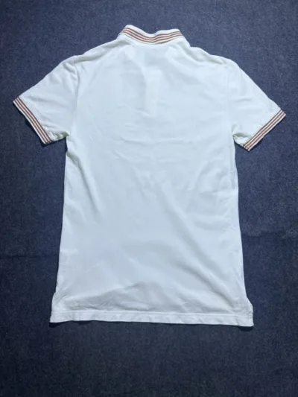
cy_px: 198
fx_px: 298
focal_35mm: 26
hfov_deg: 53.1
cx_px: 149
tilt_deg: -52.6
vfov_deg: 67.3
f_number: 1.5
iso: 40
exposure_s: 1/100
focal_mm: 5.7
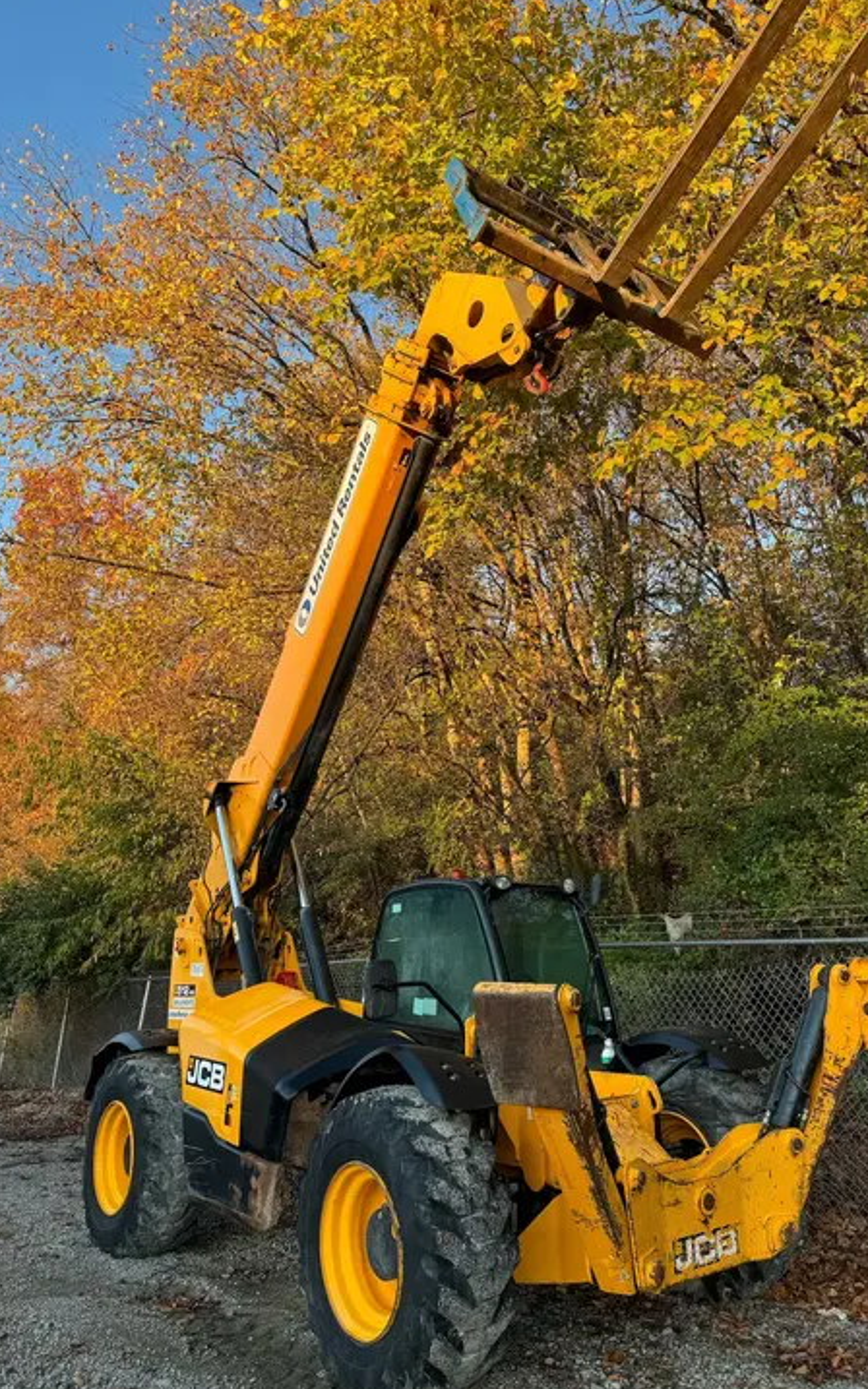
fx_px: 984
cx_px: 521
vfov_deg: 70.4
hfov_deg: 47.3
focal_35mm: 26
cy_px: 687
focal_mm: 6.76
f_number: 1.78
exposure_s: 1/227
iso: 64
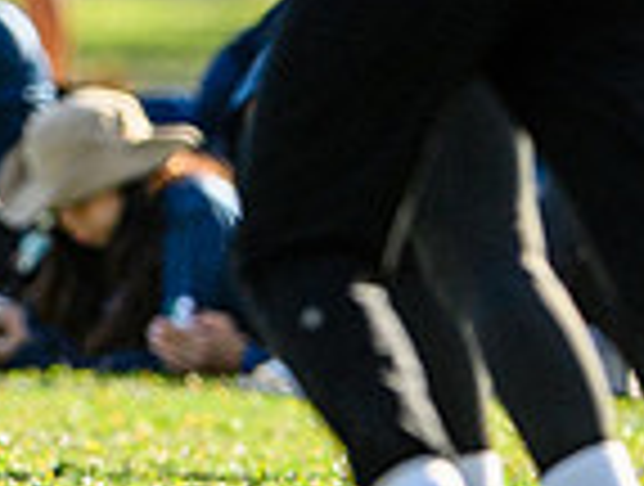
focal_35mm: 3175
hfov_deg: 0.6
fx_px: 59217
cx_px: -707
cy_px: 213
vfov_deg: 0.5
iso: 100
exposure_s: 1/1000
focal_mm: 400
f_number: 3.5
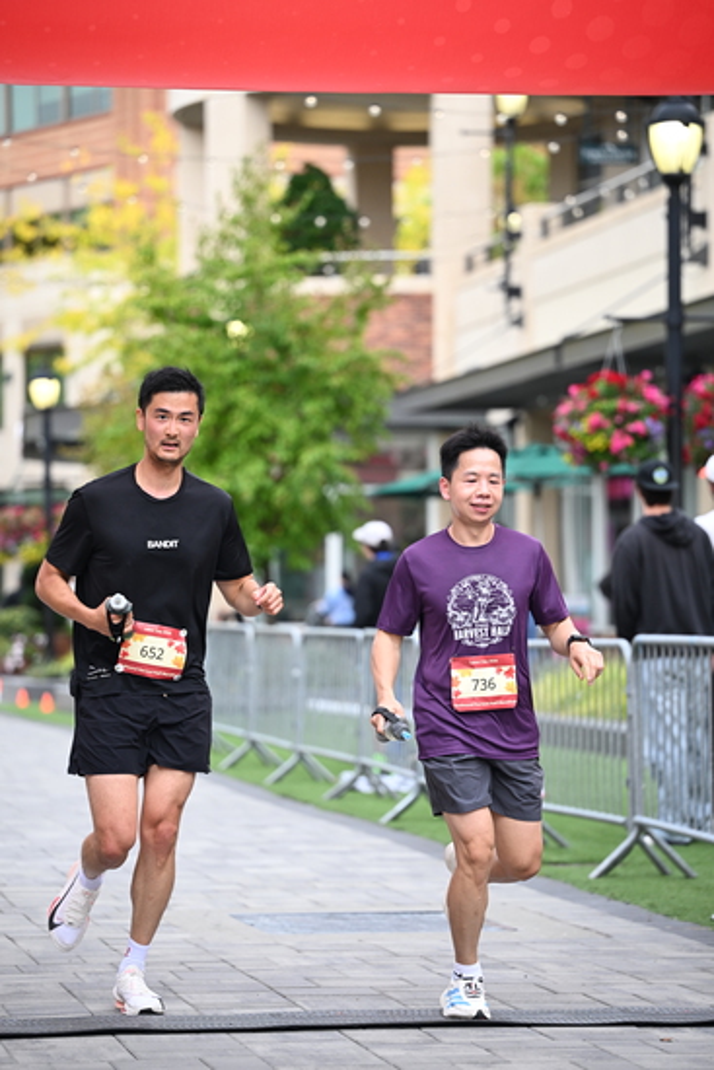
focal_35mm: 120
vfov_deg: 17.1
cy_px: 535
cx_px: 357
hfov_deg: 11.4
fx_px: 3567
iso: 640
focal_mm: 120
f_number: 2.8
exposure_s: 1/1250
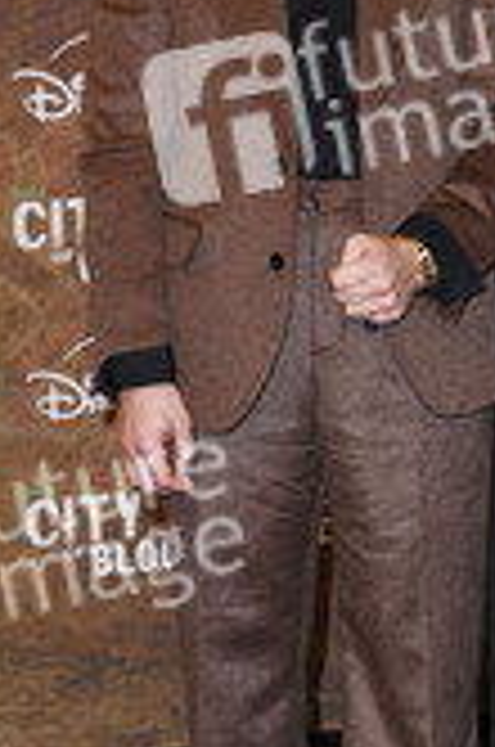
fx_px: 3500
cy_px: 324
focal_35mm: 169
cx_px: 504
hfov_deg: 8.0
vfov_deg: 12.2
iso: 800
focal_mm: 70
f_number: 5.6
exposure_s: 1/320
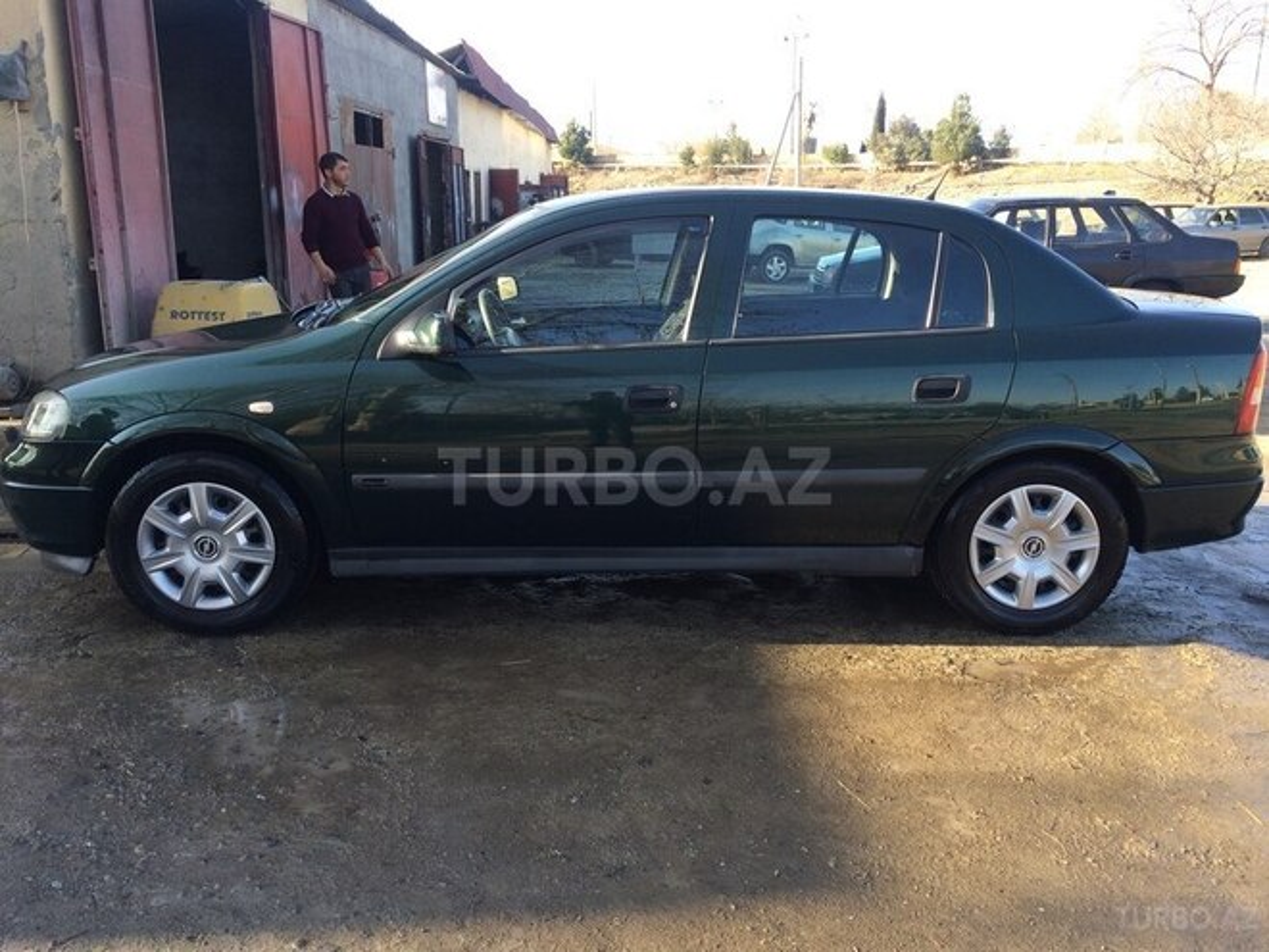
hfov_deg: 61.7
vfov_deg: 48.2
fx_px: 1063
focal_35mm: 29
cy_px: 476
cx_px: 634
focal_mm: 4.15
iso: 32
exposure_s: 1/270
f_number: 2.2
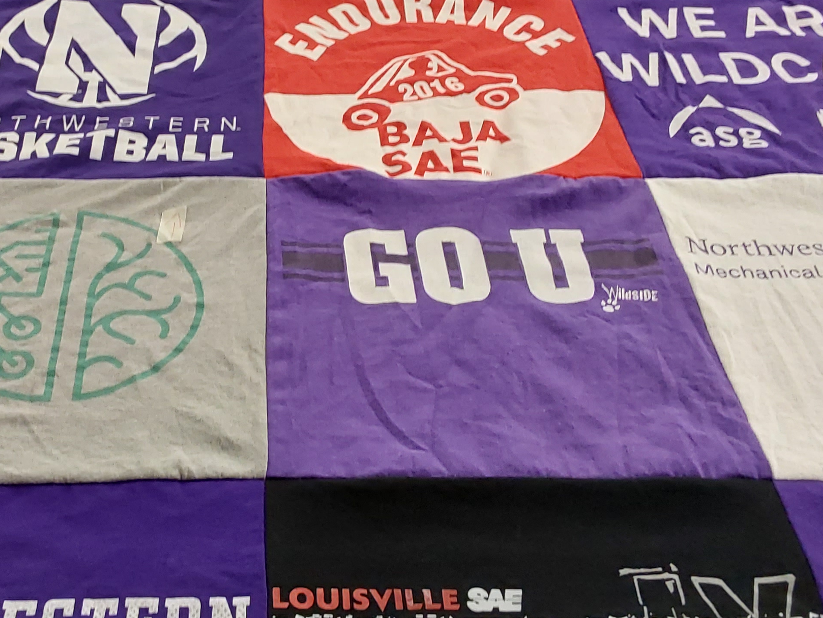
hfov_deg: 39.2
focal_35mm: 48
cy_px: 267
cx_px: 274
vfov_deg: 30.2
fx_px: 1141
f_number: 1.9
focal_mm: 2.91
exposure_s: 1/60
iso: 125
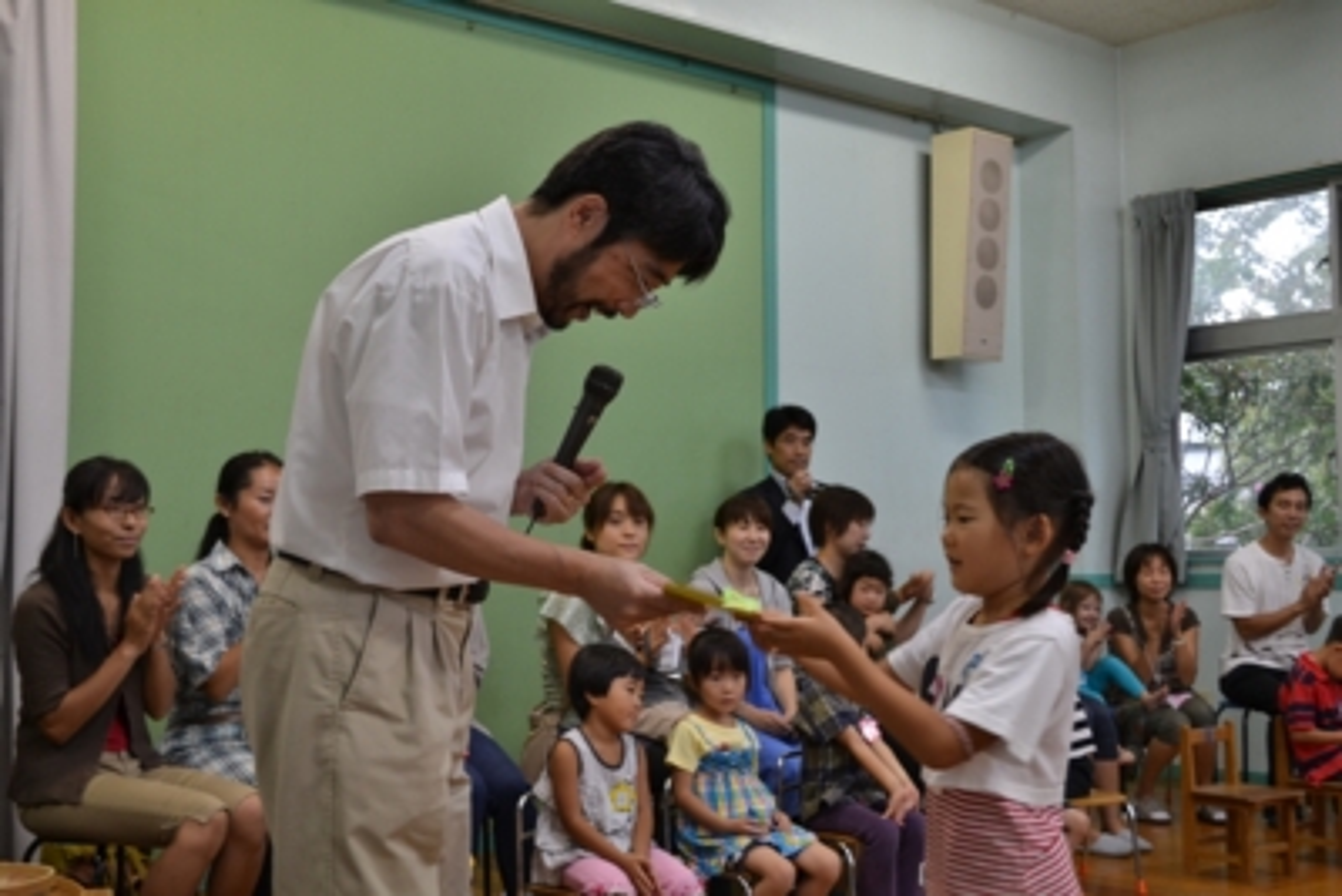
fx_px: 1622
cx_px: 671
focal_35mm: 44
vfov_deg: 30.9
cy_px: 448
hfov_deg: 44.9
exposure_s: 1/30
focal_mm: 29
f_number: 4.5
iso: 400
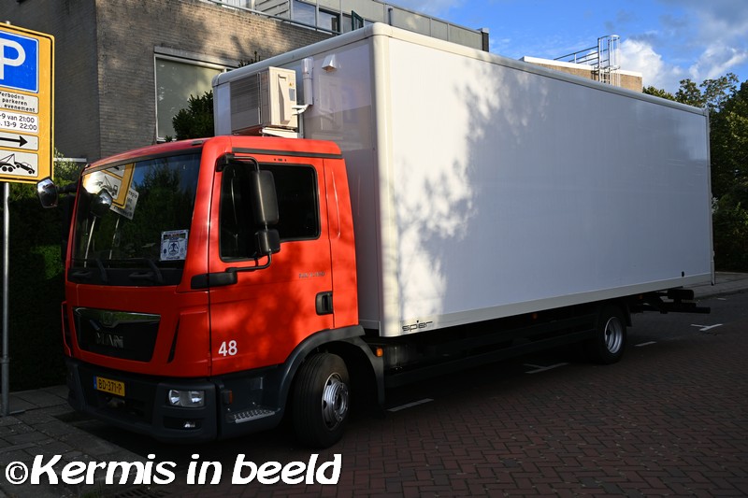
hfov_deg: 55.1
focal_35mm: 34
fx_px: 717
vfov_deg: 38.3
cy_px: 249
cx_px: 374
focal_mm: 23
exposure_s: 1/250
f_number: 5.6
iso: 100
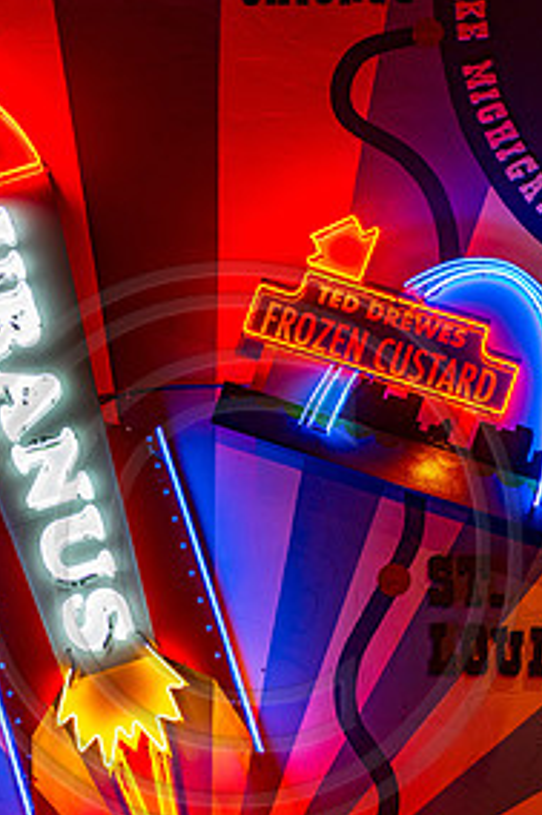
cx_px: 232
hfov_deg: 14.4
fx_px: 2148
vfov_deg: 21.4
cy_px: 548
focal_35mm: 95
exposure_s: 1/80
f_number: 2.8
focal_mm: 60
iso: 500
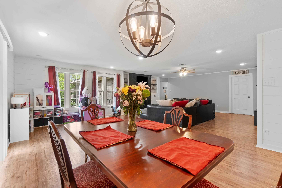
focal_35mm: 16
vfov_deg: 72.0
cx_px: 141
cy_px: 94
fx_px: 129
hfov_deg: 95.0
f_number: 9
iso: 250
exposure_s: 1/2
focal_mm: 11
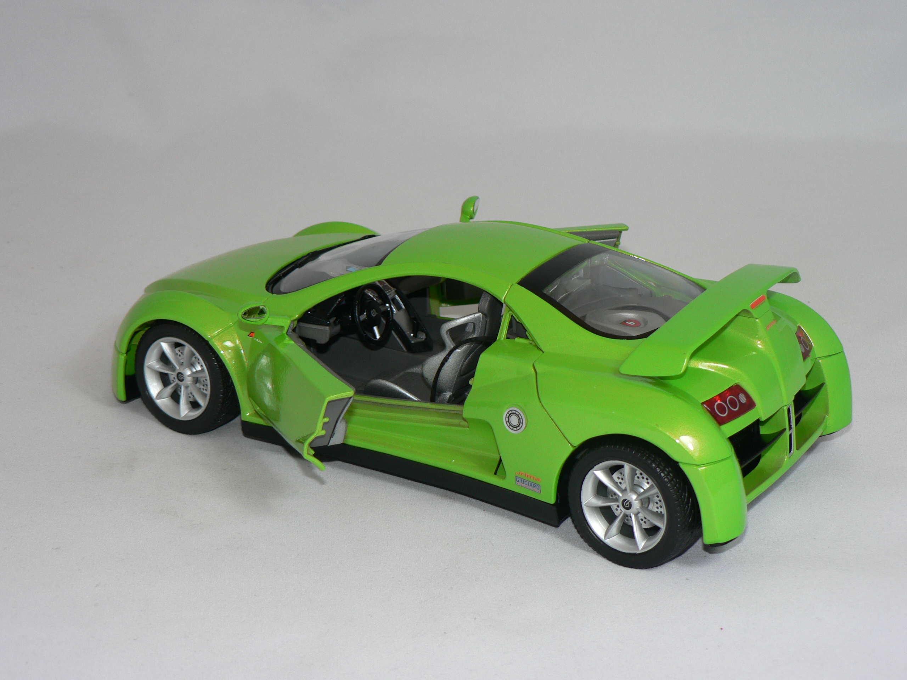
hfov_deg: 27.8
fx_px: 1834
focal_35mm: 70
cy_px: 340
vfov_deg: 21.0
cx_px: 454
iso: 80
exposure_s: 1/60
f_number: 3.2
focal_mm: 11.6
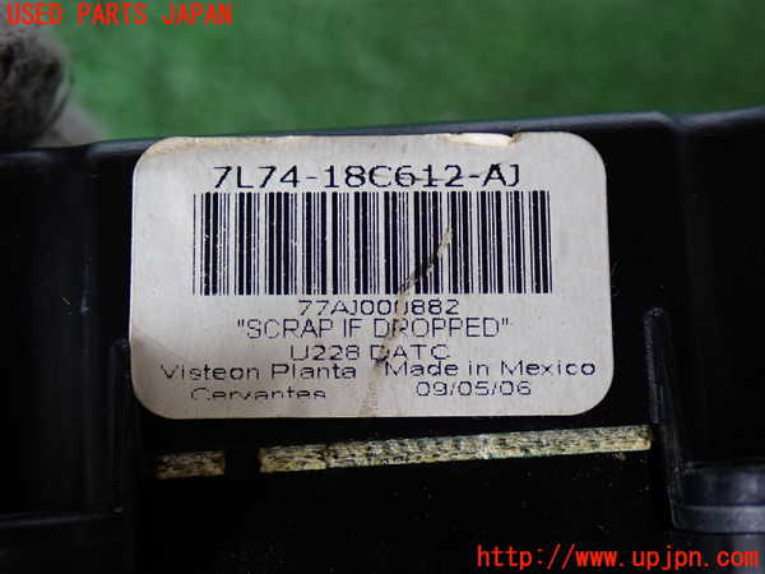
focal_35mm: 58
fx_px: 1282
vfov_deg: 25.2
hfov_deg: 33.2
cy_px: 287
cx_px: 382
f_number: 3.5
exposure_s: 1/60
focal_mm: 10.35
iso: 250
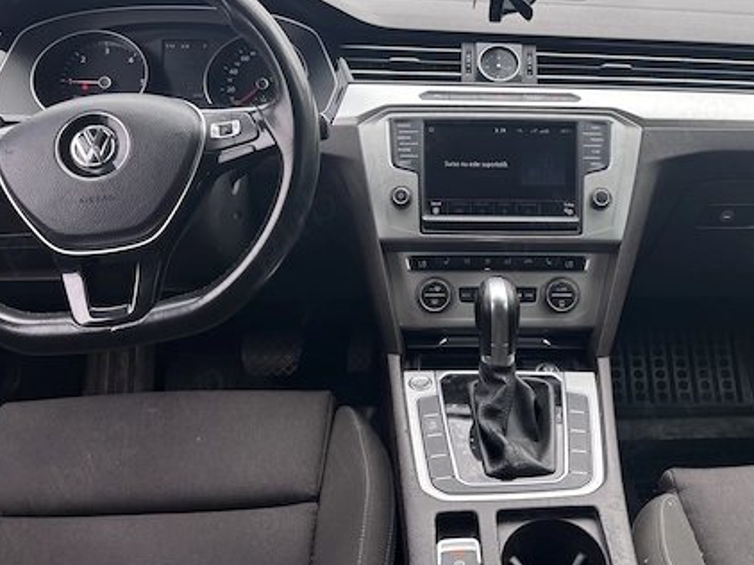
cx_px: 486
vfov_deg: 38.3
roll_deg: -0.9
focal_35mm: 37
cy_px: 198
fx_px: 805
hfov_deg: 49.5
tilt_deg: -18.6
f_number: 1.6
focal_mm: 5.96
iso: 50
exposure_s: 1/368
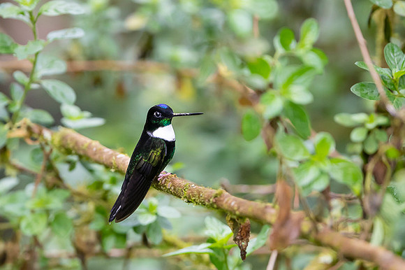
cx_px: 170
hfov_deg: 2.5
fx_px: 9290
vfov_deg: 1.7
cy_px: 149
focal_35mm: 826
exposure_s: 1/1600
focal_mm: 500
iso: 1600
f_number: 4
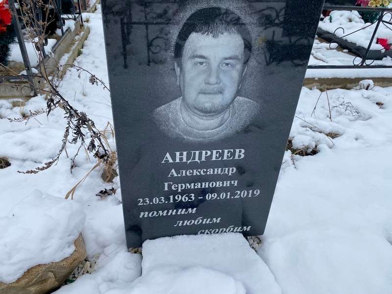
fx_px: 294
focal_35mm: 26
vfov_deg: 53.1
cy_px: 147
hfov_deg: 67.3
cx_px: 196
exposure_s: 1/364
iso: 32
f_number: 1.8
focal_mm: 4.25
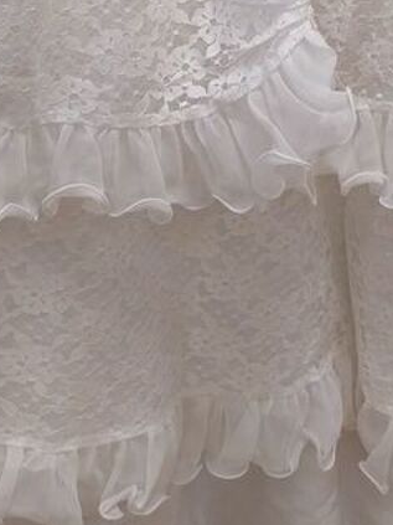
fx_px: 1242
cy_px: -52
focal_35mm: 82
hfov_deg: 18.0
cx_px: 226
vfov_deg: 22.5
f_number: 1.8
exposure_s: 1/50
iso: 40
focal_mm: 4
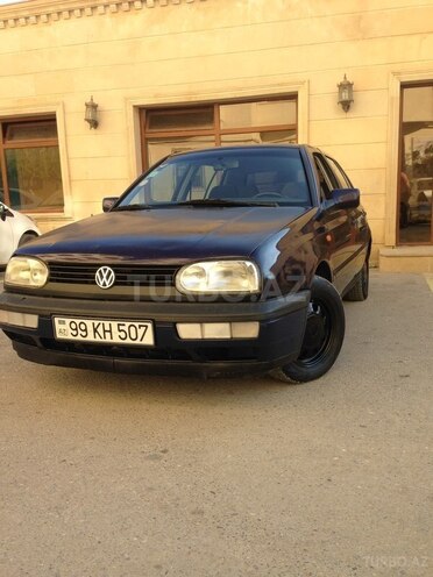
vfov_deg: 55.4
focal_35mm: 33
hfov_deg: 42.9
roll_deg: +0.0
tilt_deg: -10.1
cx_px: 216
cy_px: 288
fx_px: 550
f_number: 2.4
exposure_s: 1/313
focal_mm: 4.12
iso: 50
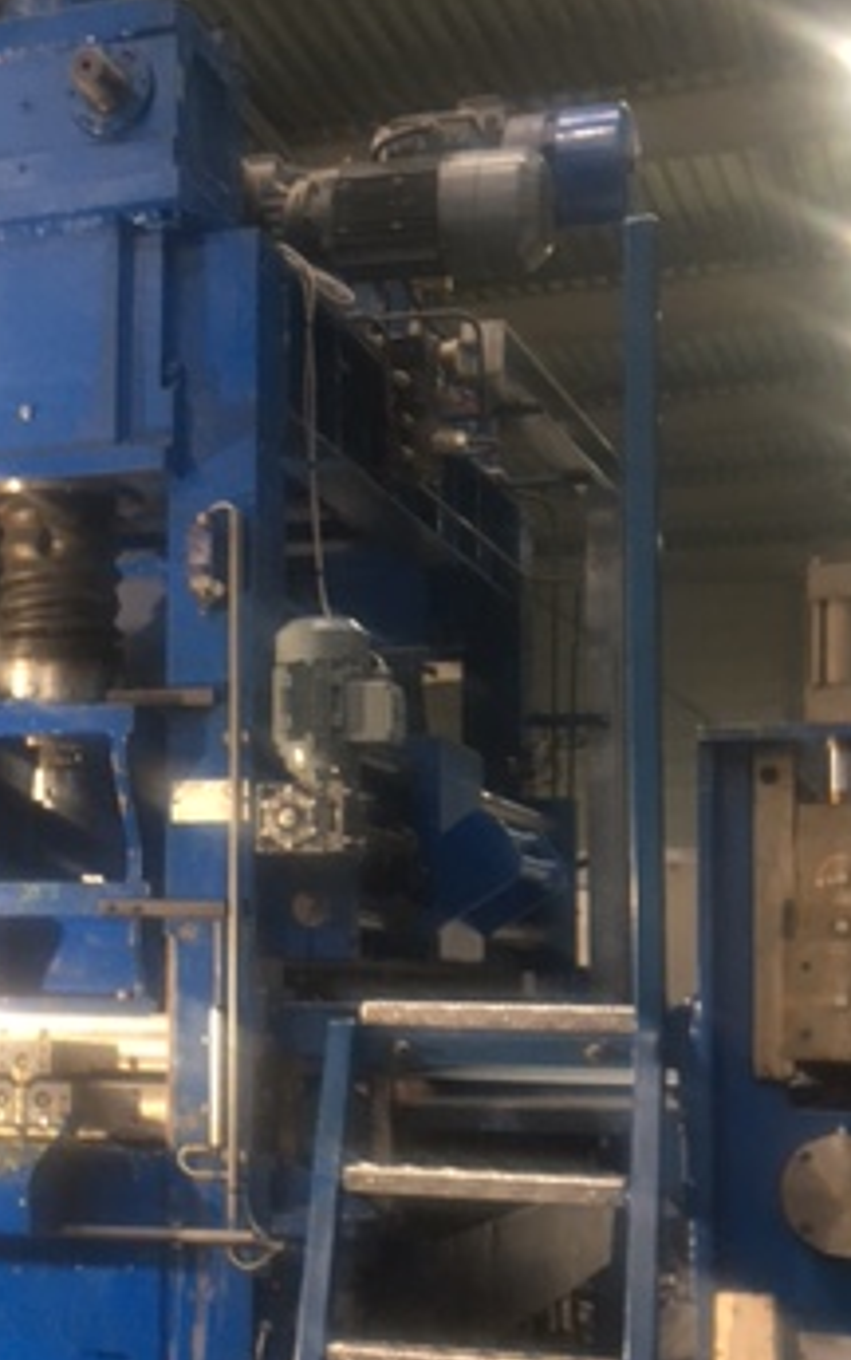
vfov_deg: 35.5
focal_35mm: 57
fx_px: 2113
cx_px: 134
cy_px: 836
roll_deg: -0.6
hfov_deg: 22.4
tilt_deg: +6.6
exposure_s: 1/17
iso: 40
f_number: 2.2
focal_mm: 4.15
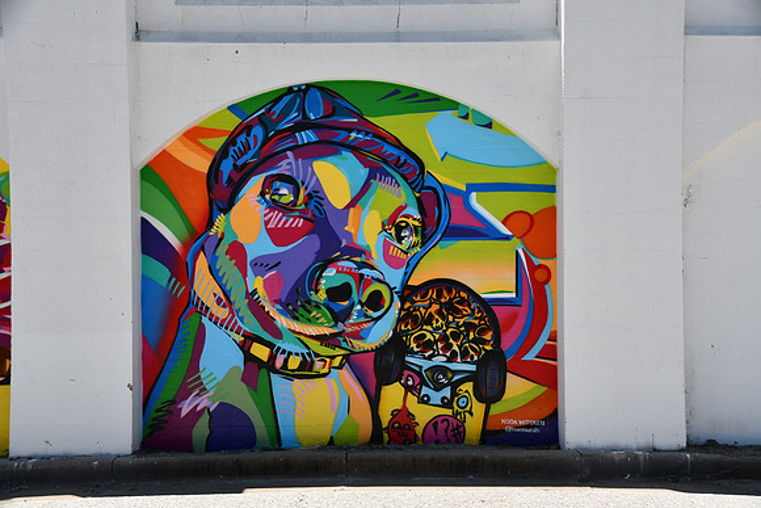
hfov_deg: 41.1
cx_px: 380
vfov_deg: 28.1
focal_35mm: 48
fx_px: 1015
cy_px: 254
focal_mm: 32
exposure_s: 1/250
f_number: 8
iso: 100
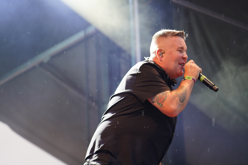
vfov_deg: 13.0
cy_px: 82
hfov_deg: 19.5
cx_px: 124
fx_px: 723
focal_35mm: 105
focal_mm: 105
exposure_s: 1/160
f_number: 4
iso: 1600
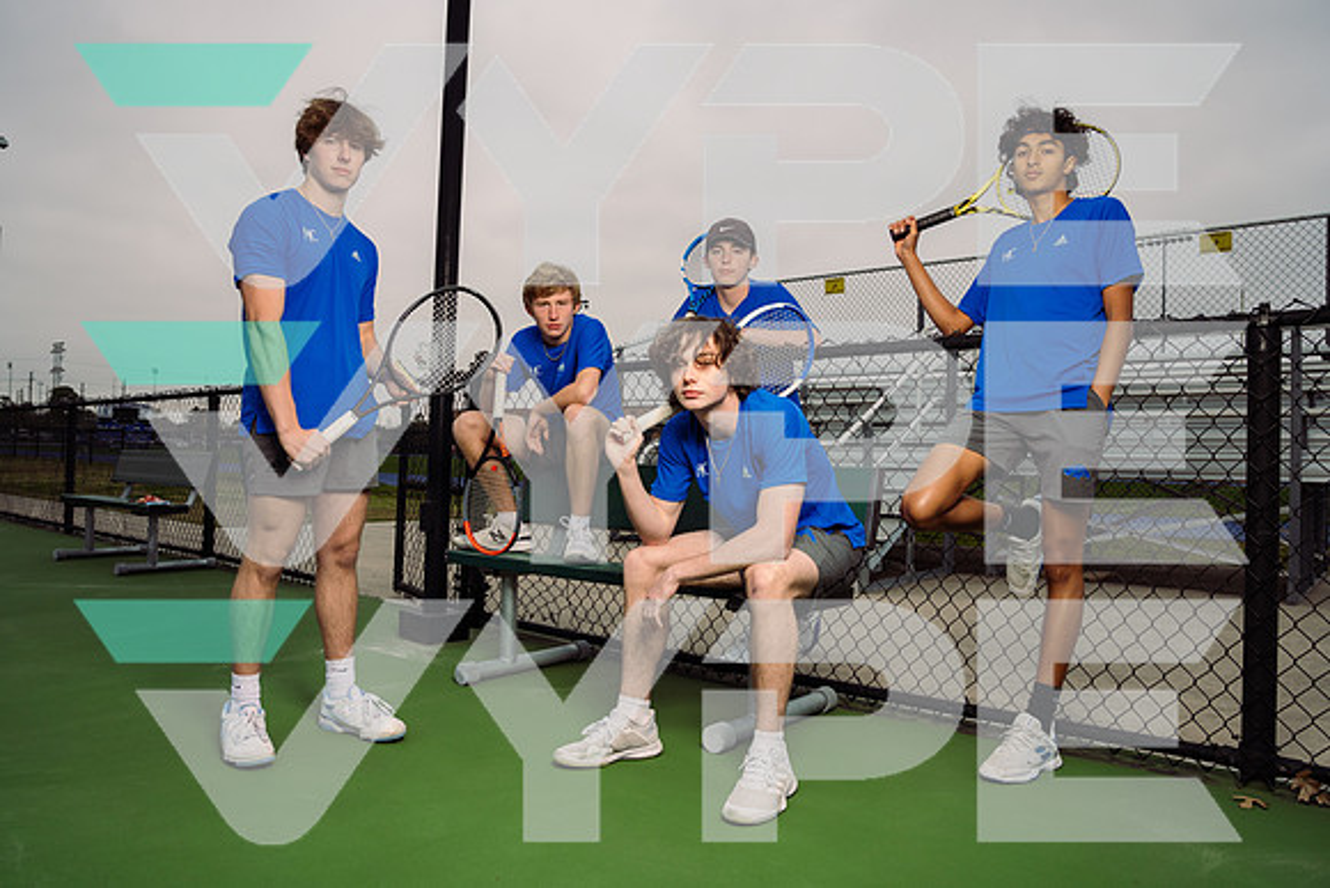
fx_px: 887
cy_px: 444
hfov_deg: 73.7
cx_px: 665
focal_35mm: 24
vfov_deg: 53.2
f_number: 5.6
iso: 250
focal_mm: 24
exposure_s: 1/250
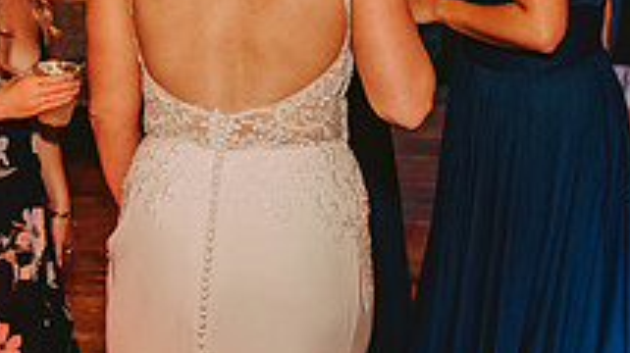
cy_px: 69
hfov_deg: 25.3
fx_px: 1402
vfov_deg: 14.3
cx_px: 318
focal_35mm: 84
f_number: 2.8
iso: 1600
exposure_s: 1/125
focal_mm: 28
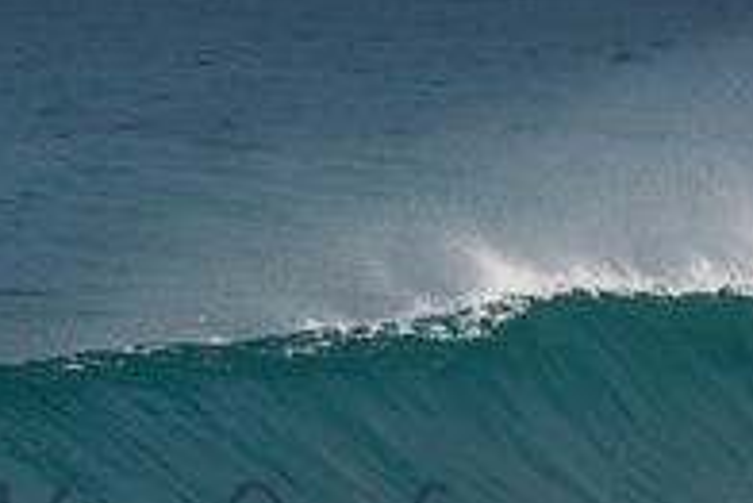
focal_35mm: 2219
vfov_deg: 0.6
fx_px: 46447
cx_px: 392
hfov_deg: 0.9
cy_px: 509
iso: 320
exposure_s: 1/2000
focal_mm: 500
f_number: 5.6
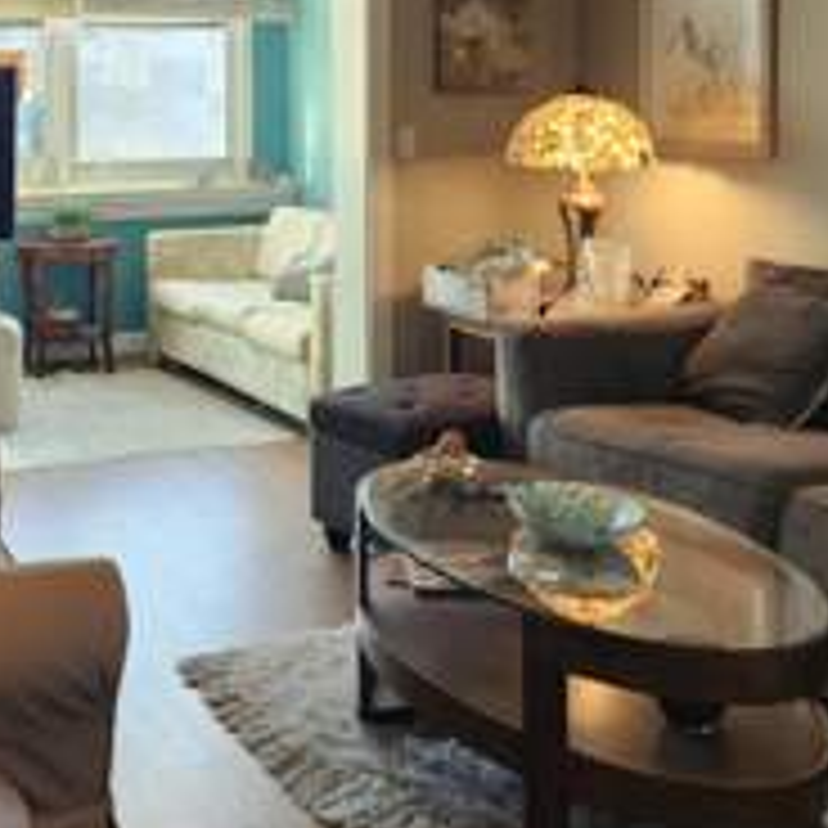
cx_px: 234
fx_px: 1434
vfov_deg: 31.2
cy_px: 137
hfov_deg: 31.8
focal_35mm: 53
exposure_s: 1/120
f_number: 1.8
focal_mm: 5.54
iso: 200
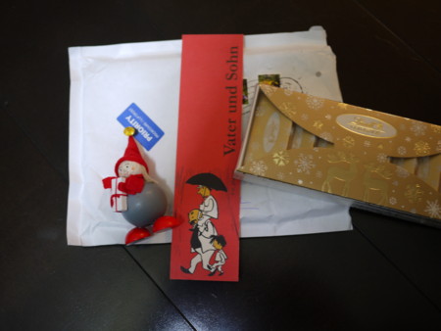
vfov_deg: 36.0
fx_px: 510
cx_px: 220
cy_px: 166
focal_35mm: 40
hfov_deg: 46.8
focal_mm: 20
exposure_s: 1/30
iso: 125
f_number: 1.7
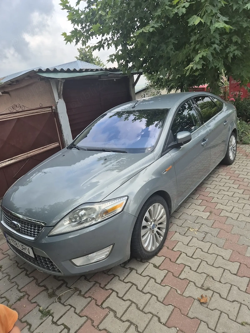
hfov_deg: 58.9
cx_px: 125
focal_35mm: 23
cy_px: 166
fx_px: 221
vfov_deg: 73.9
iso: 25
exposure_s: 1/660
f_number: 1.8
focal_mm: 5.4
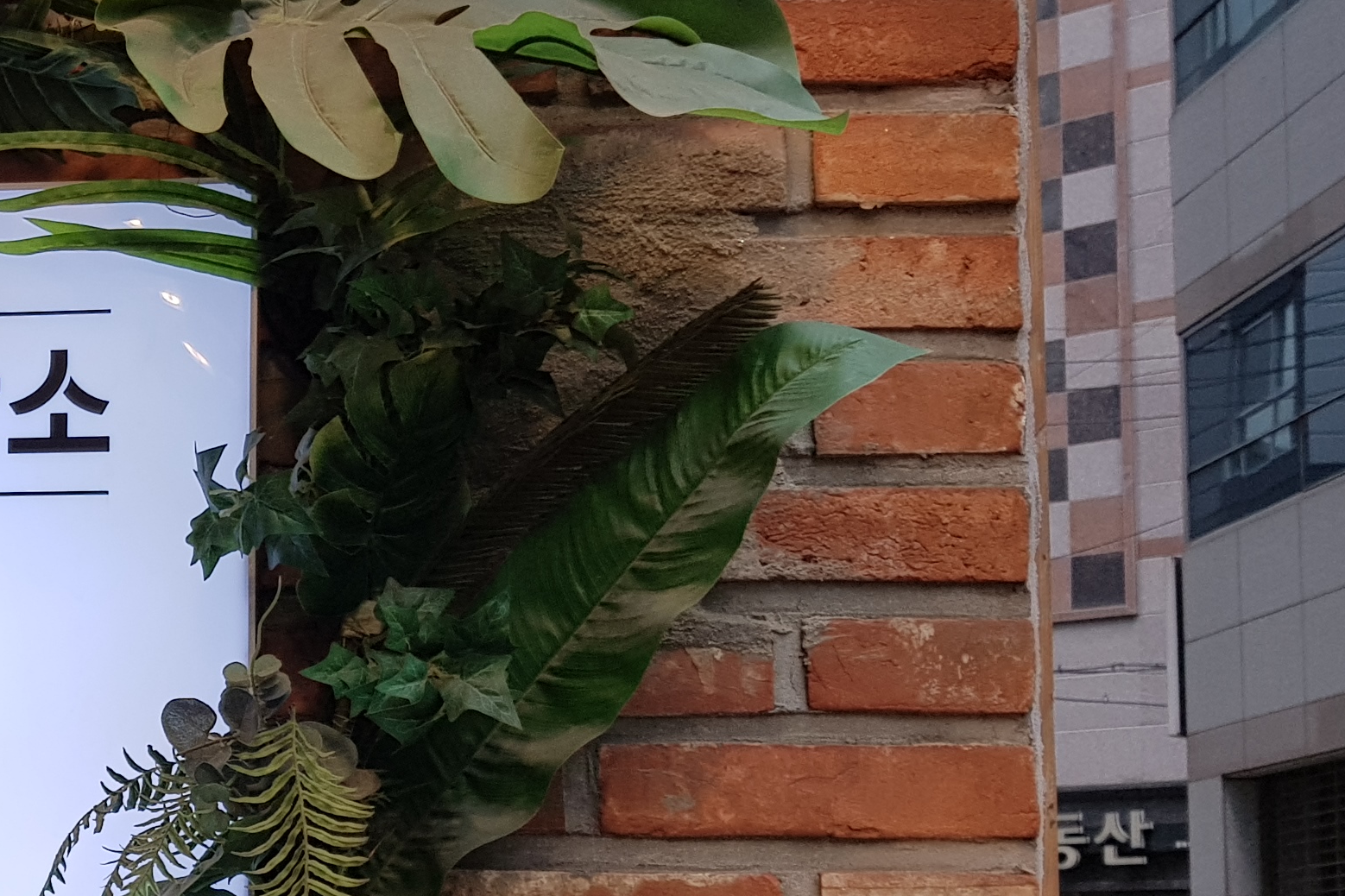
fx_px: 2615
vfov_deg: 19.2
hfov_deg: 25.6
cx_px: -300
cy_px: 737
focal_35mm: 70
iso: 40
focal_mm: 4.3
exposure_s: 1/163
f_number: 1.7
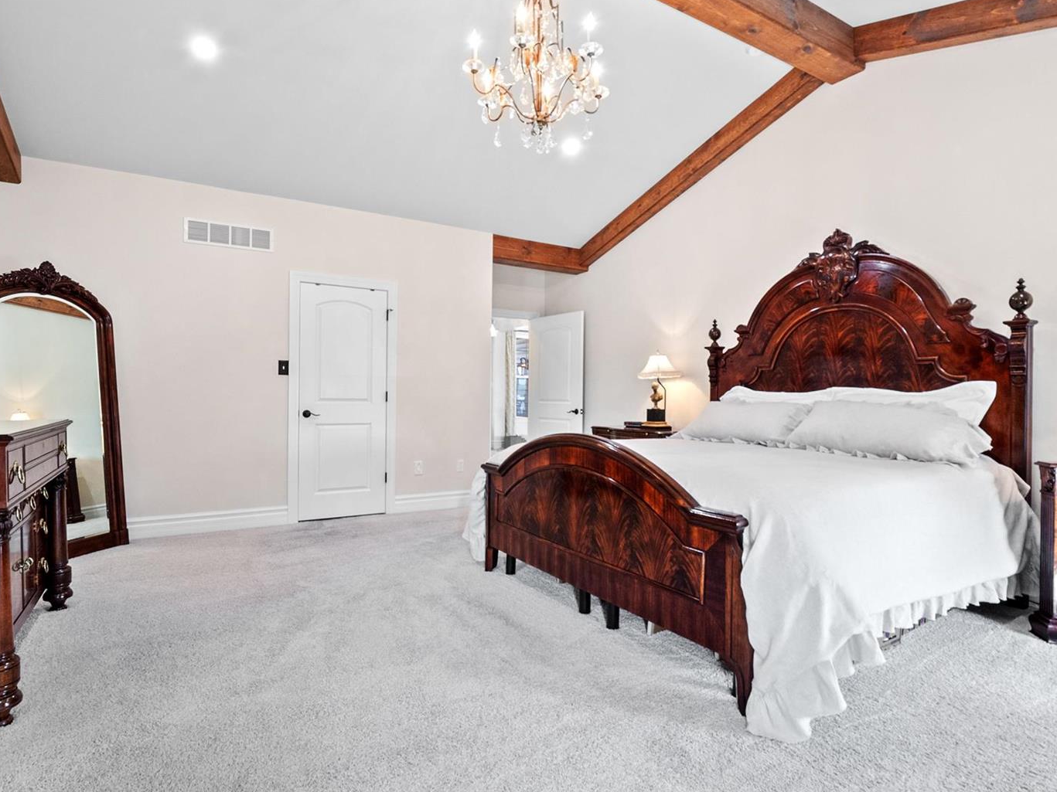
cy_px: 394
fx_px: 550
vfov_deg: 71.6
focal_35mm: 18
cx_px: 500
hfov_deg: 87.7
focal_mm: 8
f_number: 6.3
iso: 400
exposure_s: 1/5
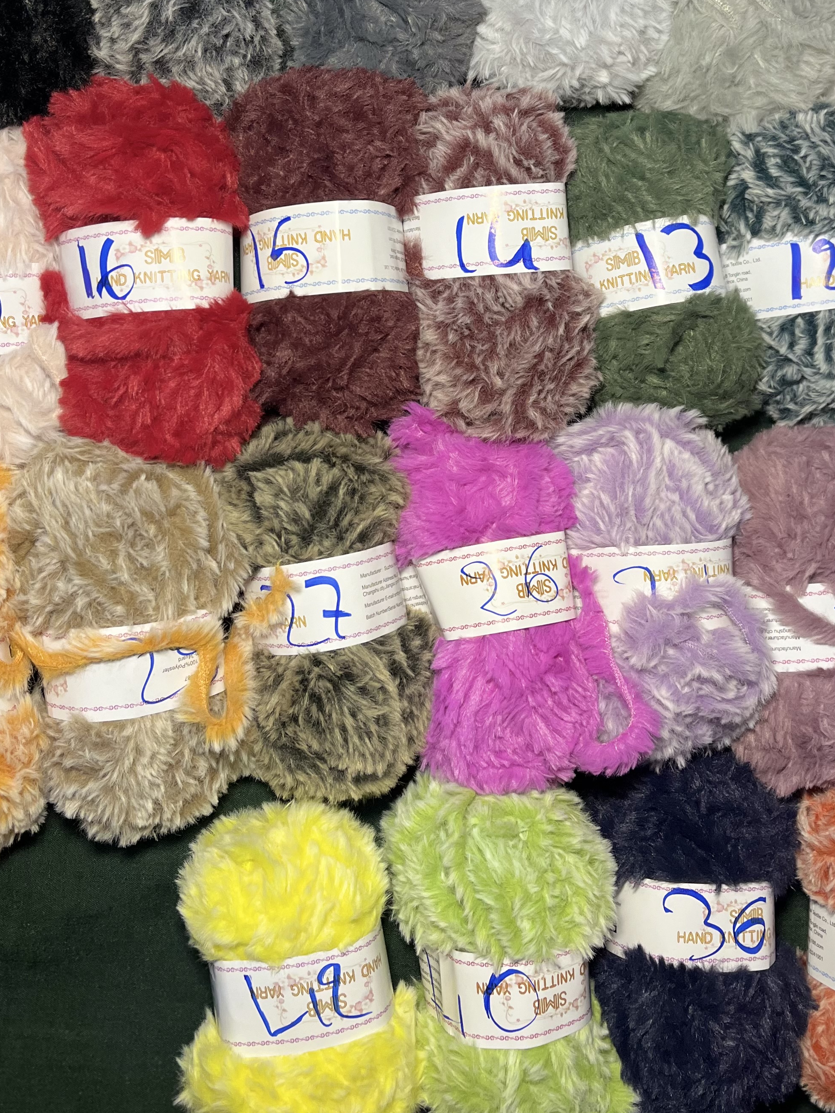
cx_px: 477
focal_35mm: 40
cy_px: 385
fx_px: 1286
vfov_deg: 46.2
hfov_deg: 35.9
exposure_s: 1/50
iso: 125
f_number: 1.6
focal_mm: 5.1
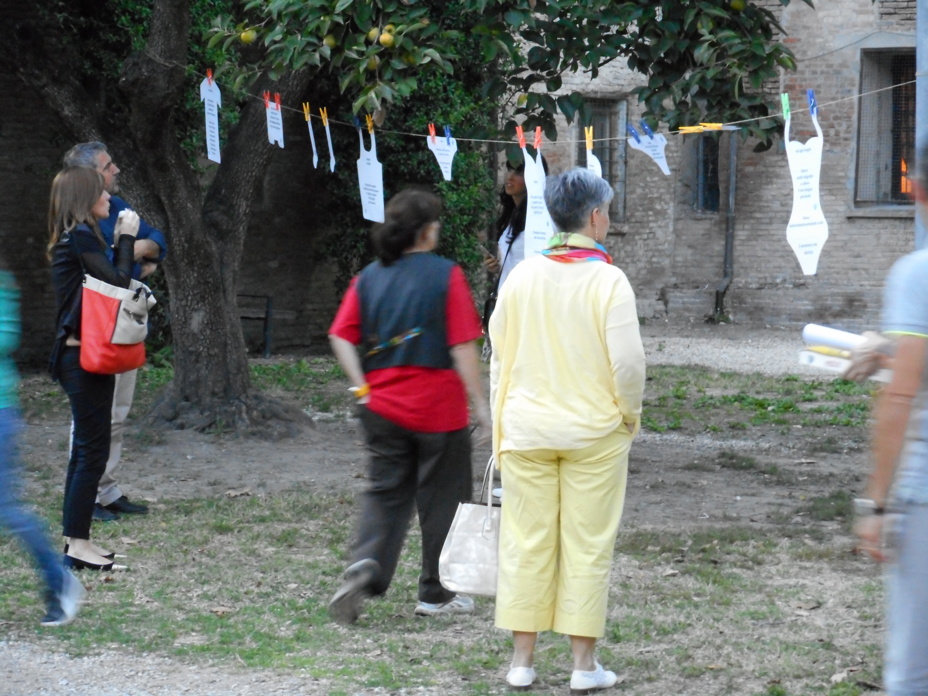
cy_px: 348
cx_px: 464
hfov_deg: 16.8
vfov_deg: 12.7
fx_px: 3137
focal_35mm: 117
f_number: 5.9
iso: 800
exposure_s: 1/15
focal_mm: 20.9
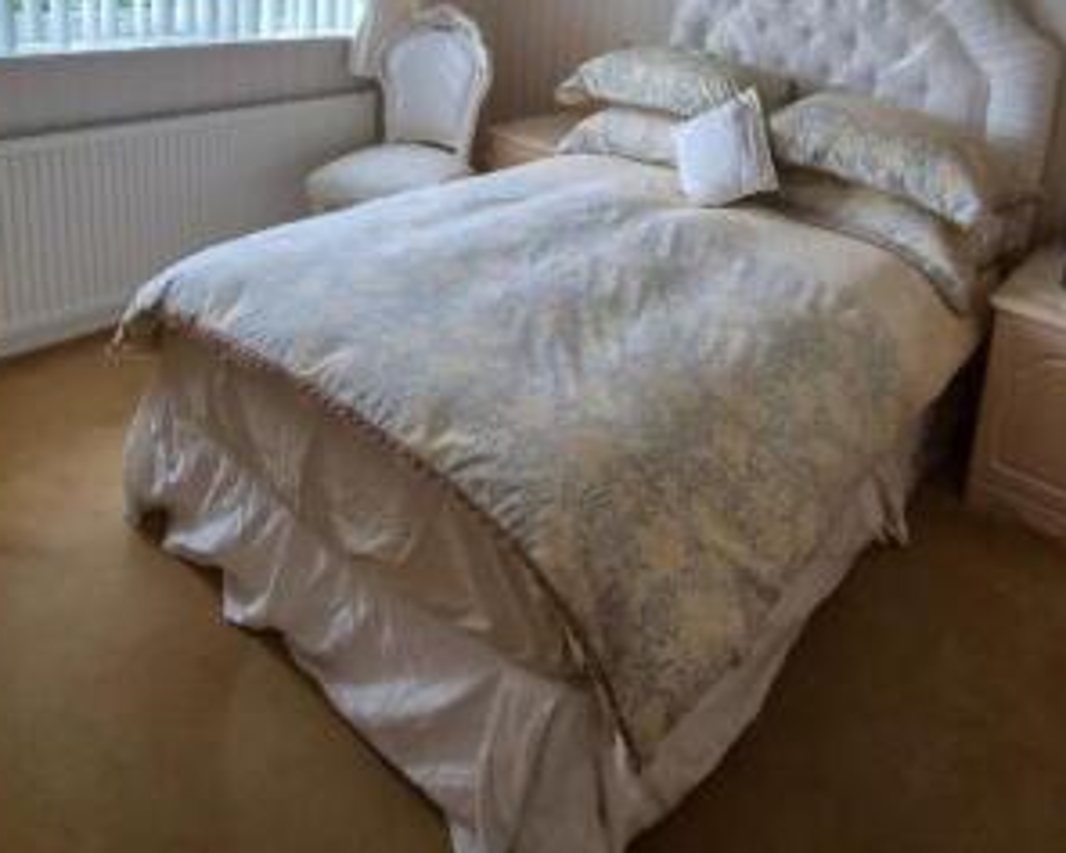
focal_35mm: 25
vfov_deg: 50.5
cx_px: 654
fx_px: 789
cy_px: 88
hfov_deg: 67.2
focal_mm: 2.2
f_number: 2.2
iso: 125
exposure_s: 1/100
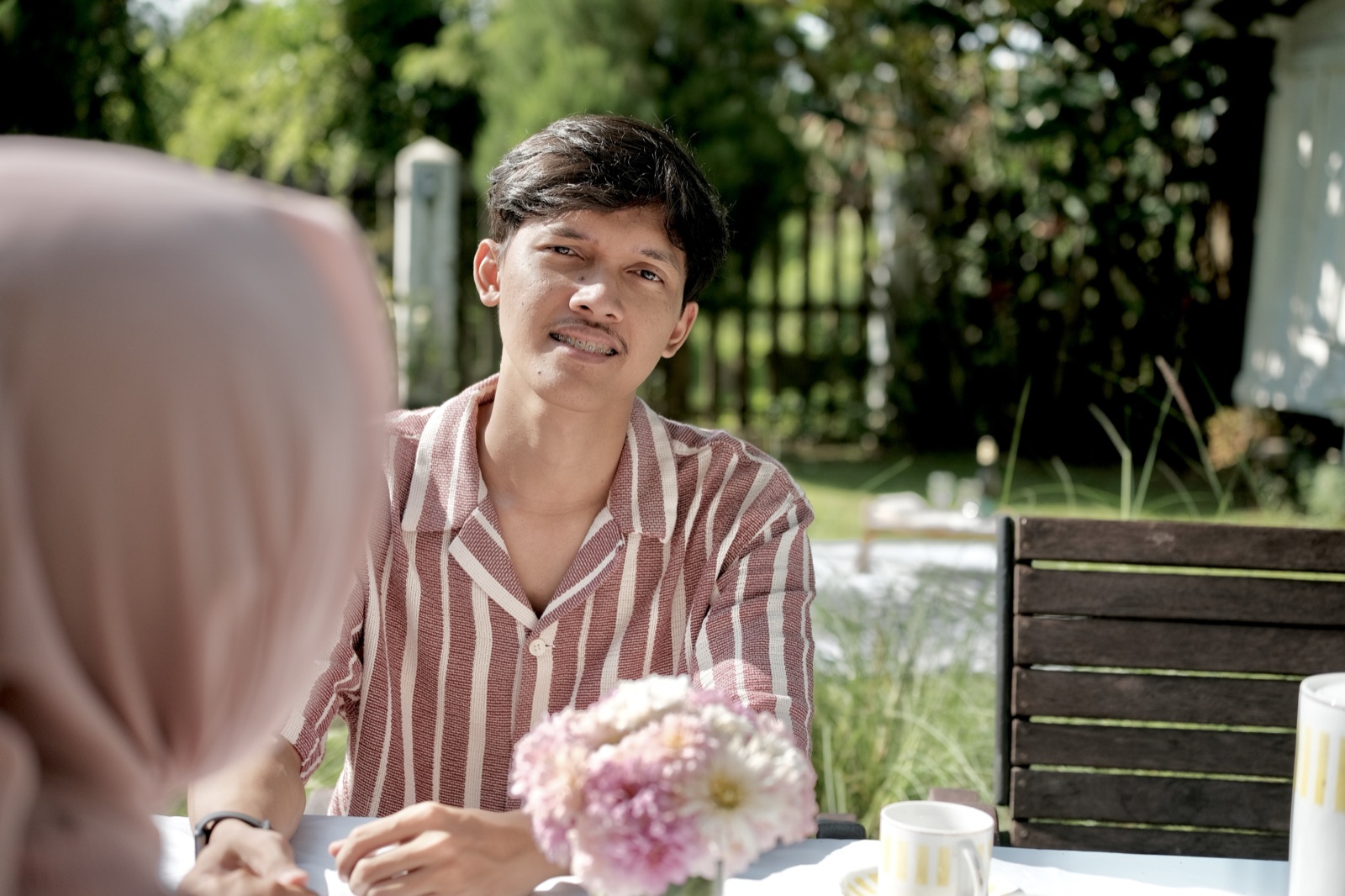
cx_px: 672
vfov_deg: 25.5
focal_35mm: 53
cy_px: 448
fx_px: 1980
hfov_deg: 37.5
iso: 160
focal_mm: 35
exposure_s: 1/3200
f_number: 2.2
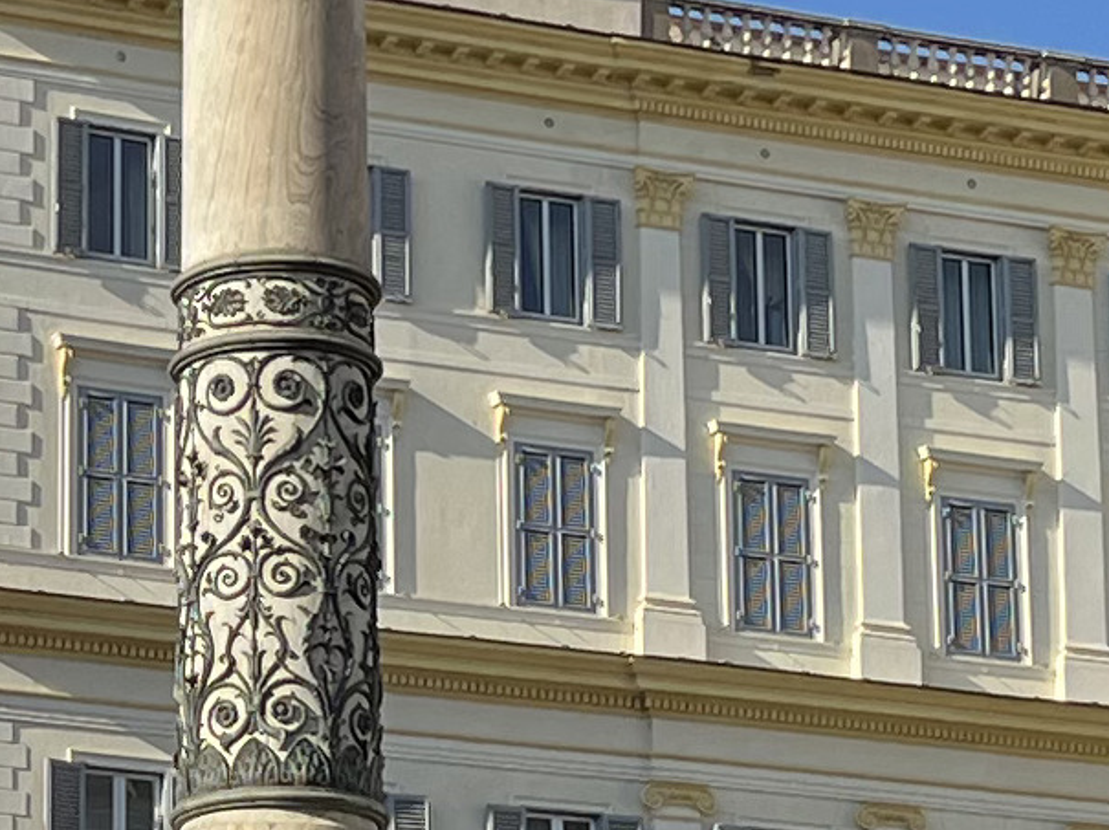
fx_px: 5507
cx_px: 198
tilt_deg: +12.6
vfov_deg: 8.6
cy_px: 795
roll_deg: +0.4
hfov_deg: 11.5
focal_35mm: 172
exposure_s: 1/4444
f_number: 1.5
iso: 50
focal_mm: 5.7
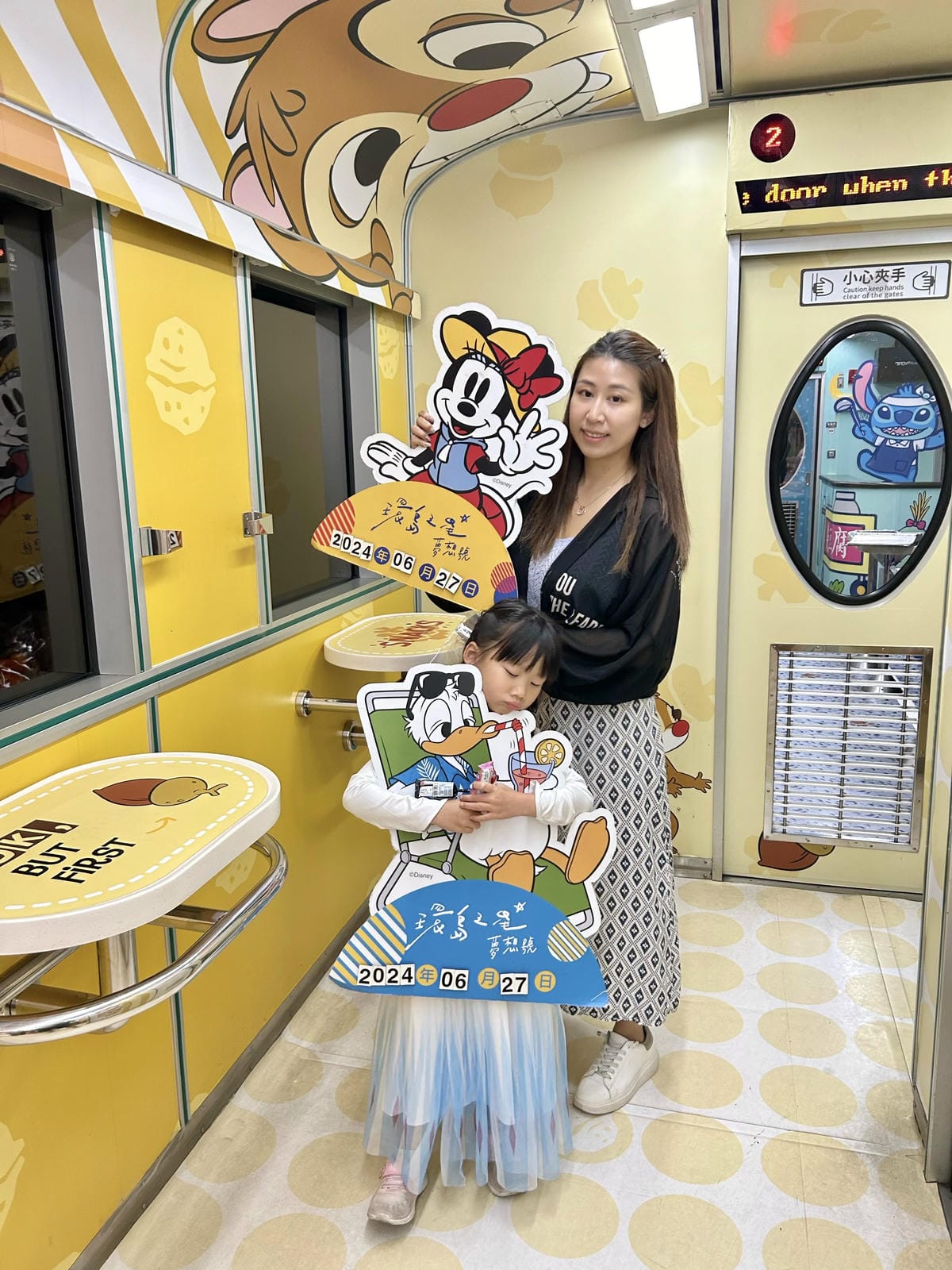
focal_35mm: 26
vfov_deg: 67.3
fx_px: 953
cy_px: 635
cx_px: 476
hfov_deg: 53.1
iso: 125
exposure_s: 1/60
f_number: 1.5
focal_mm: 5.7
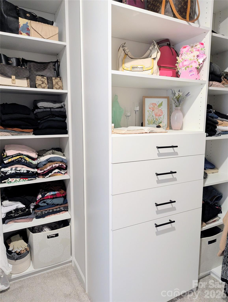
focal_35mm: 24
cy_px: 151
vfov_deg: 71.5
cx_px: 114
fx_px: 210
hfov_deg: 56.9
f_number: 1.85
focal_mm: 6.81
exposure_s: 1/40
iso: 463
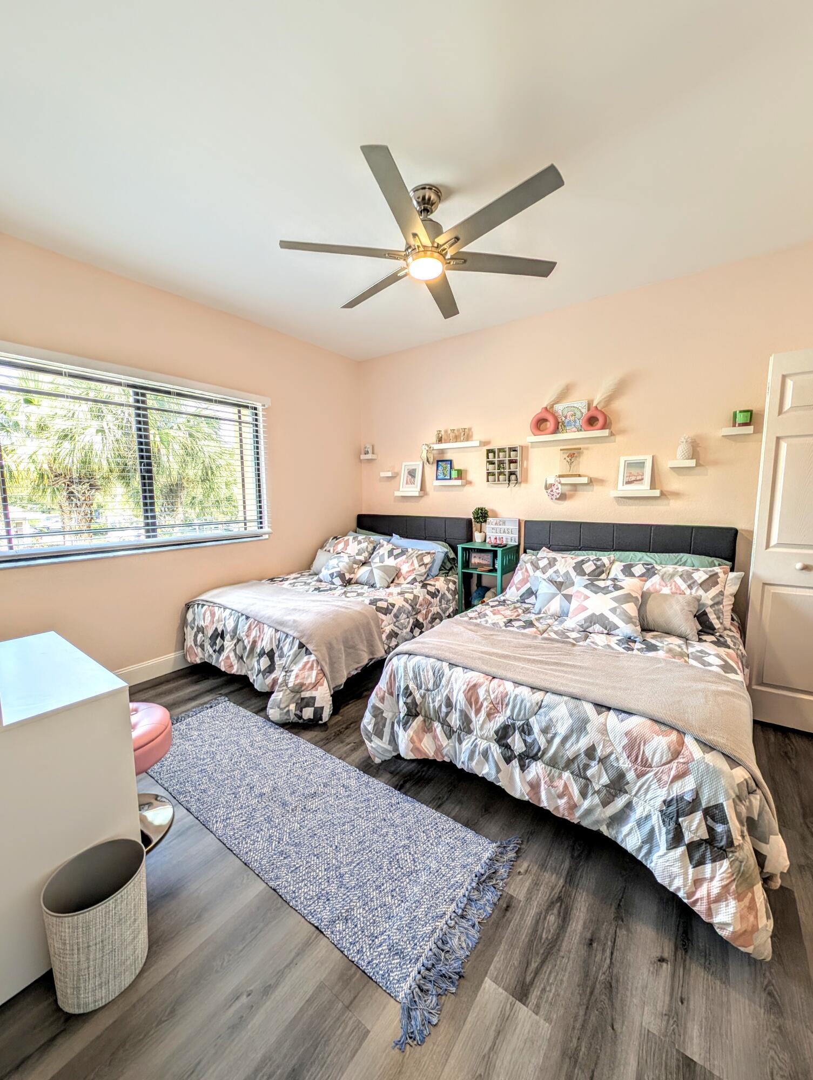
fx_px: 375
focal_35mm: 12
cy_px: 540
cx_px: 406
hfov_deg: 94.6
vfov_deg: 110.5
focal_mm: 2.23
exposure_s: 1/120
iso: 40
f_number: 1.95
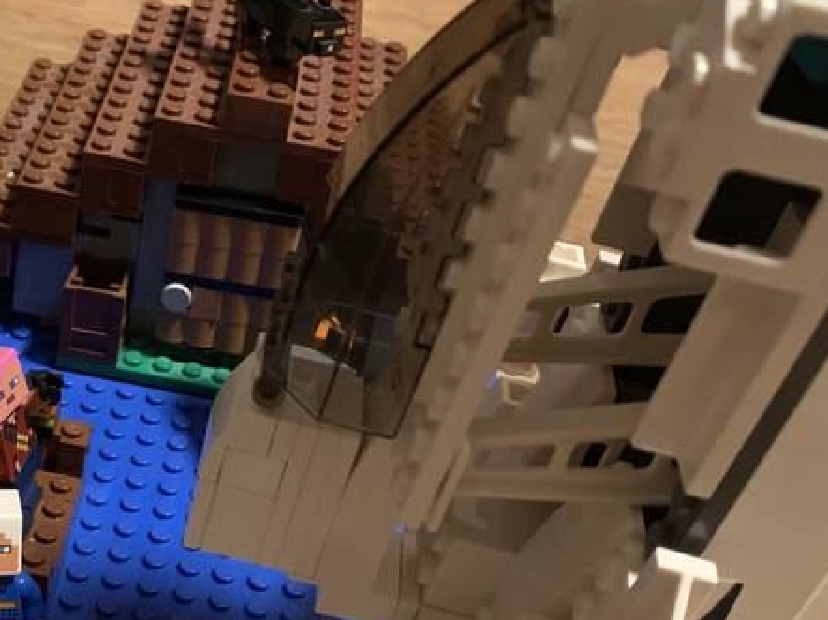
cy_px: 310
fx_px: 1267
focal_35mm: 53
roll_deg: -8.6
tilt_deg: -35.3
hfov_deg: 34.9
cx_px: 150
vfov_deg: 27.5
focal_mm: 4.25
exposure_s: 1/25
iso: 800
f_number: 1.8
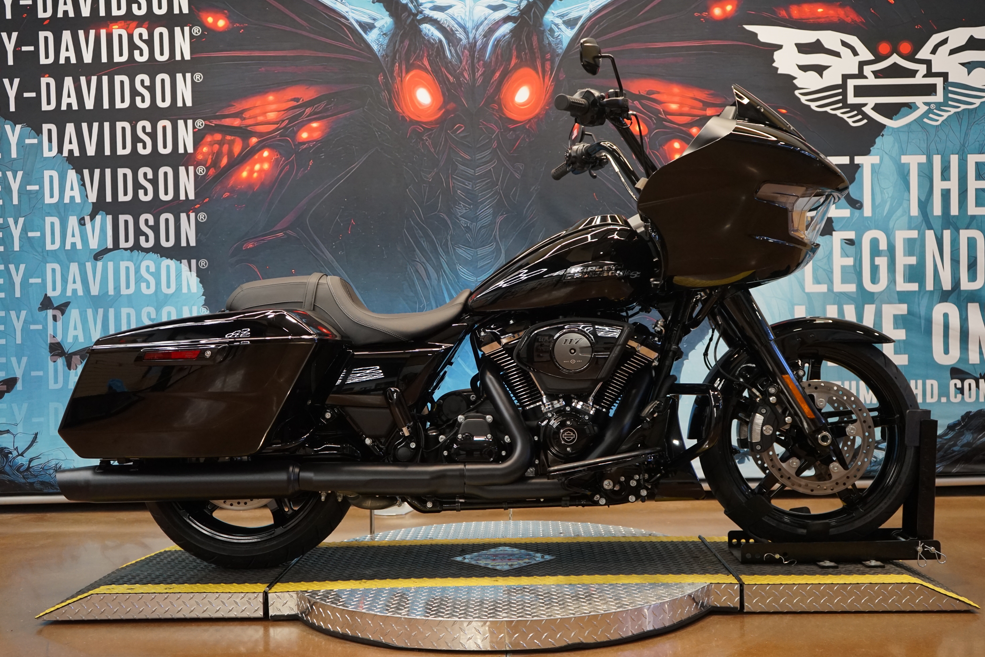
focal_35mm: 35
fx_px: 958
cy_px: 335
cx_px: 494
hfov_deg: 54.4
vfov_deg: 37.9
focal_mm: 34
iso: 1600
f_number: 4
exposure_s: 1/160
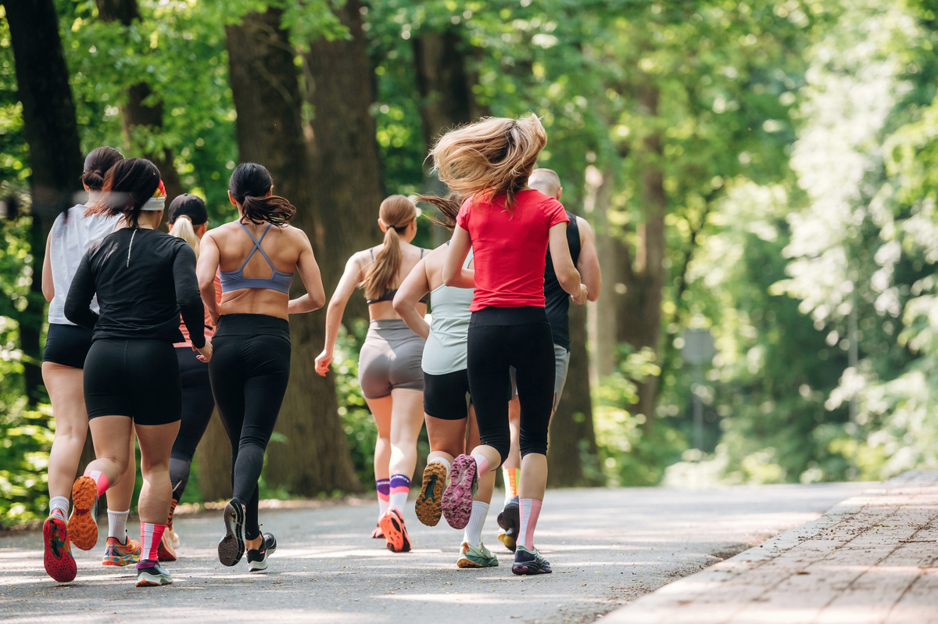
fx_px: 4165
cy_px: 312
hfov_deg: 12.8
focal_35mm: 160
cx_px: 469
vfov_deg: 8.6
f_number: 3.5
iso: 1600
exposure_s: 1/2500
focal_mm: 160
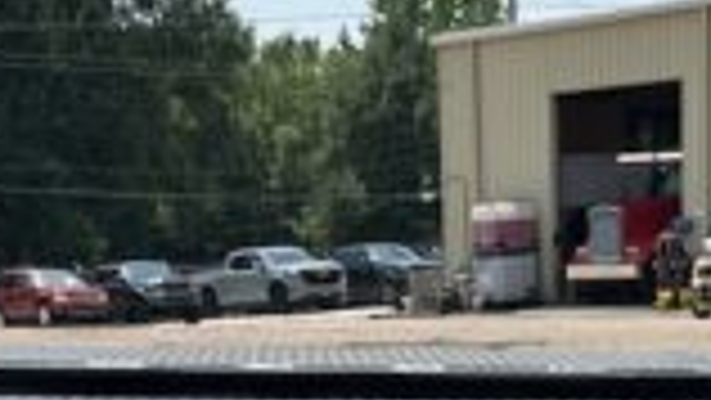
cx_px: 292
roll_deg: +3.4
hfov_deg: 16.9
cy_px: 787
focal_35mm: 127
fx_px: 2395
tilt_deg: -13.0
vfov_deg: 9.0
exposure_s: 1/4016
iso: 80
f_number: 1.78
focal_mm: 6.86
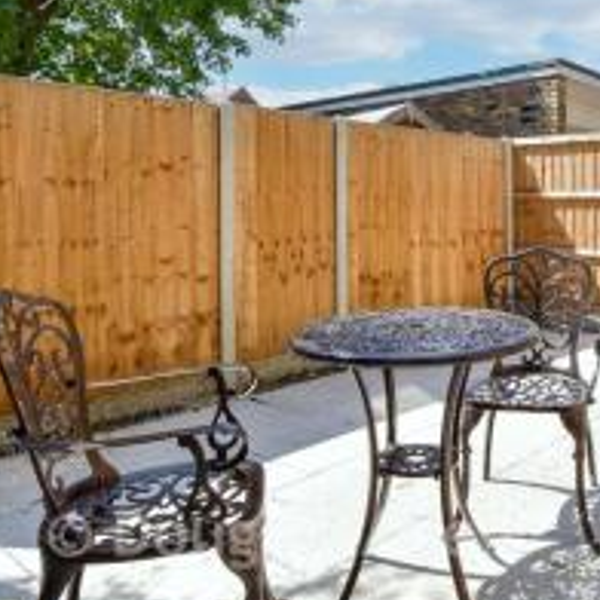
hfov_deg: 48.0
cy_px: 201
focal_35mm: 31
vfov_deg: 51.6
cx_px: 520
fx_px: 608
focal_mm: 10
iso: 160
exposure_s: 1/320
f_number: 8
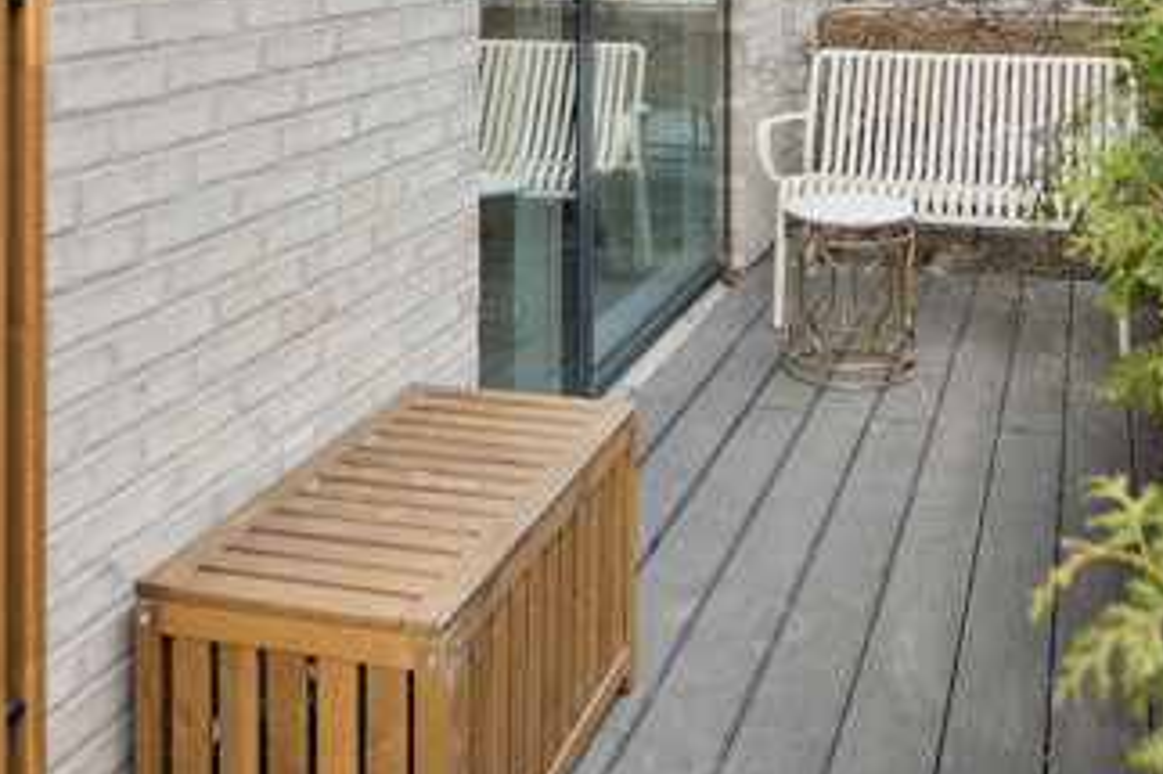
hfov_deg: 41.9
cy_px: -70
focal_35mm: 47
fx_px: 1518
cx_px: 630
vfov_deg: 26.4
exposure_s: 1/400
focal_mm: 19
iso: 400
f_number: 4
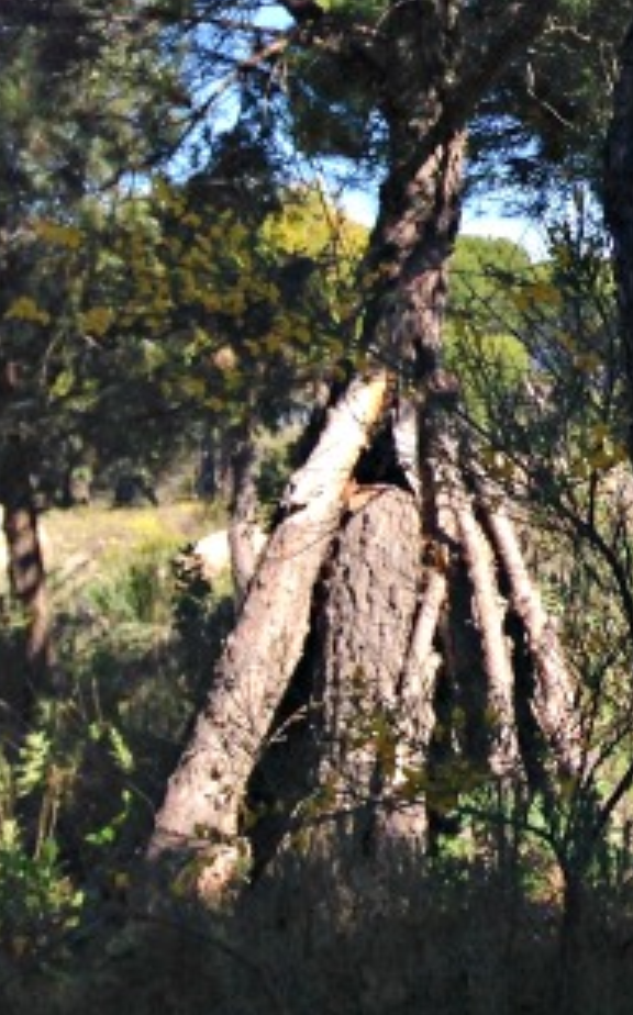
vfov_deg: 22.5
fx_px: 2516
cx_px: 1312
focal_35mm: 91
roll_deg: +1.1
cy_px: 191
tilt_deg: +2.6
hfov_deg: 12.4
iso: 50
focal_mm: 4.12
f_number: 2.4
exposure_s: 1/985
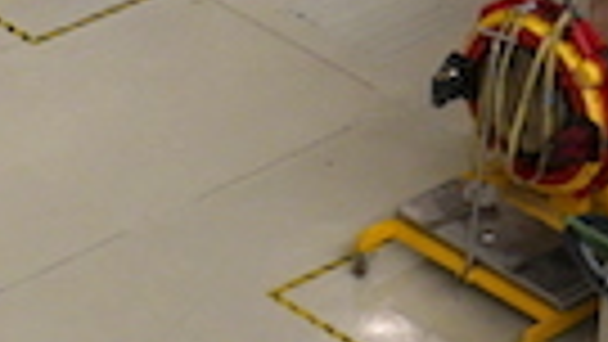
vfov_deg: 4.5
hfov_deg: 8.1
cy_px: -531
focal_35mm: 266
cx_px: 338
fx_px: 4289
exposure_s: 1/125
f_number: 3.5
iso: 200
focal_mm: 17.2
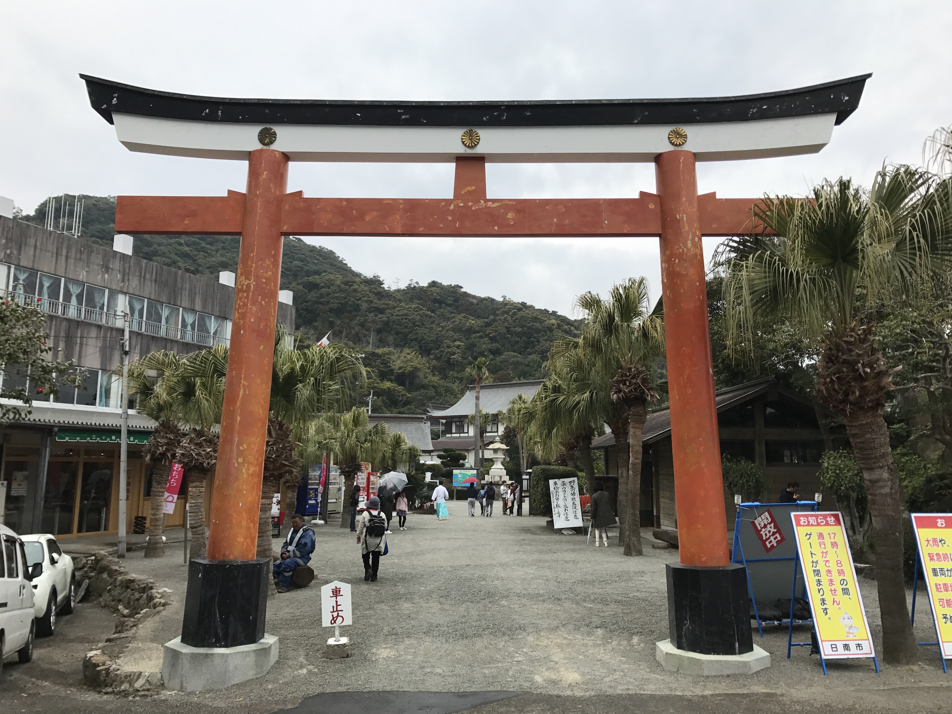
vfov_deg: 49.7
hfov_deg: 63.4
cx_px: 476
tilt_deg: +8.9
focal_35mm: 28
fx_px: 770
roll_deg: +0.8
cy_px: 357
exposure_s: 1/1451
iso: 20
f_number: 1.8
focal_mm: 3.99
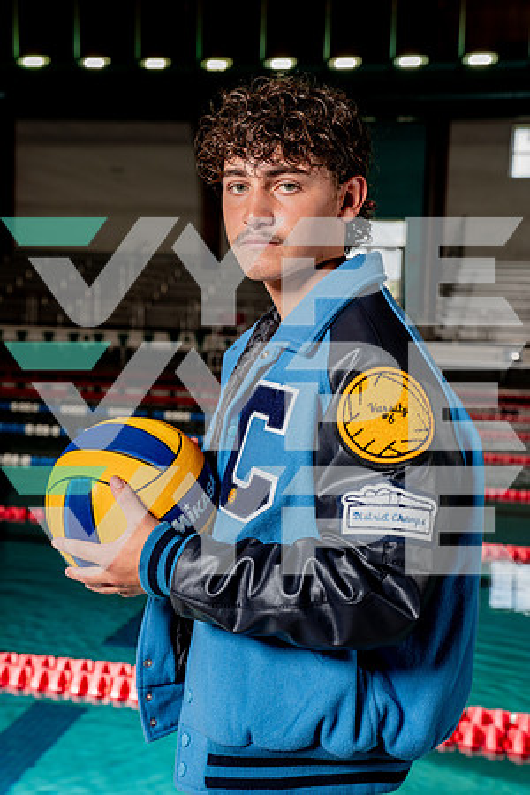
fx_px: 1325
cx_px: 265
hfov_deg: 22.6
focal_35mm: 60
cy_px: 398
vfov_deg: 33.4
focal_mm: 60
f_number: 6.3
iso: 400
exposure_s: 1/250
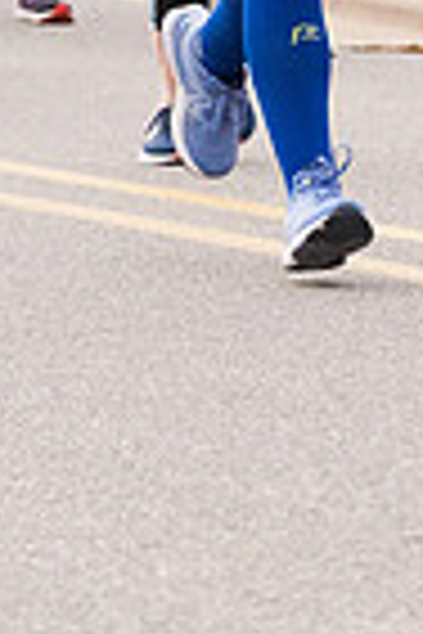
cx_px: 313
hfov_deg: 2.8
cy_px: -207
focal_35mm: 489
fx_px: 8618
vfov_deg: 4.2
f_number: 7.1
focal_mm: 102
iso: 4000
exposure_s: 1/1600
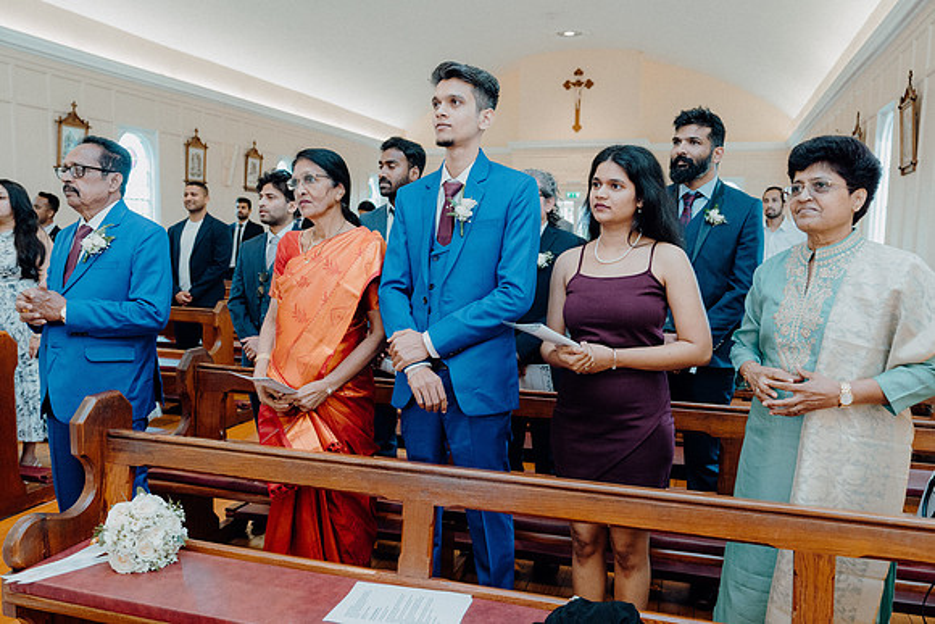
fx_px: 779
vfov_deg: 43.6
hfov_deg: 61.9
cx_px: 468
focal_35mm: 30
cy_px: 312
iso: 2500
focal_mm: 30
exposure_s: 1/250
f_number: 3.5
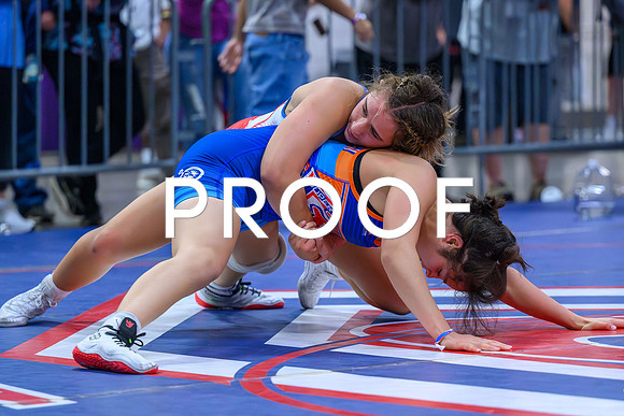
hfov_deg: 11.6
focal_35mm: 177
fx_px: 3067
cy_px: 254
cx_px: 350
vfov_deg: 7.8
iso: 12800
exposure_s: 1/800
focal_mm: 115
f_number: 2.8
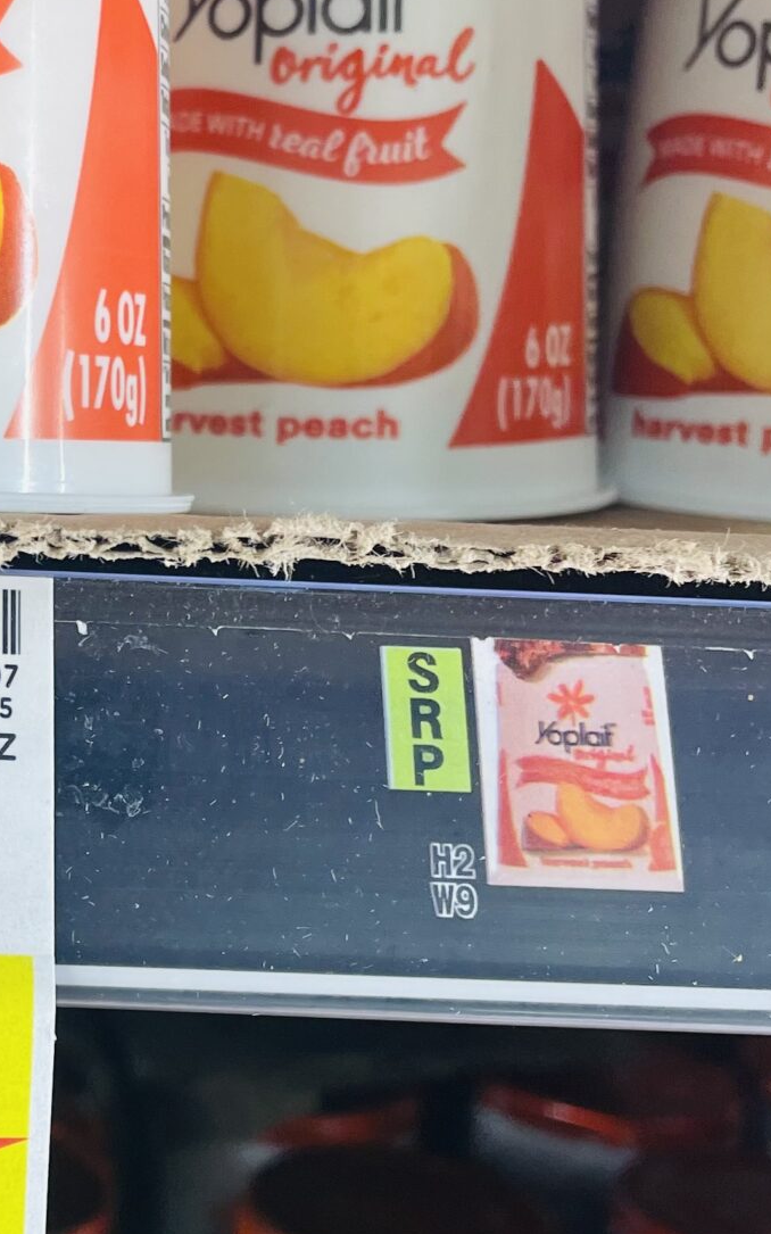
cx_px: -161
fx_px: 2186
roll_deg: -2.8
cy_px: 647
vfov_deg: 31.5
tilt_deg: -11.4
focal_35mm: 65
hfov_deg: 18.9
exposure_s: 1/121
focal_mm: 4.2
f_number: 1.6
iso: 64
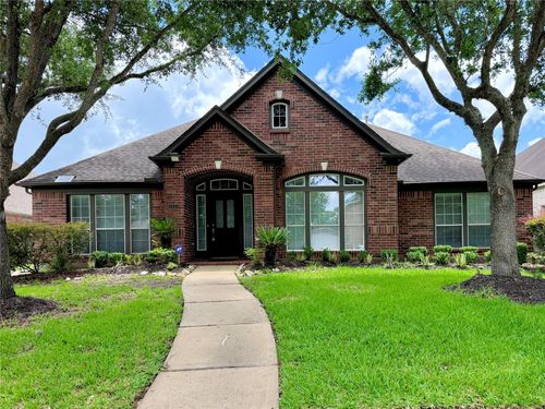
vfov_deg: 56.8
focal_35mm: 24
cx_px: 272
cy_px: 204
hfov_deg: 71.6
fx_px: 378
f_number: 1.78
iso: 100
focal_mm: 6.76
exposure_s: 1/1464
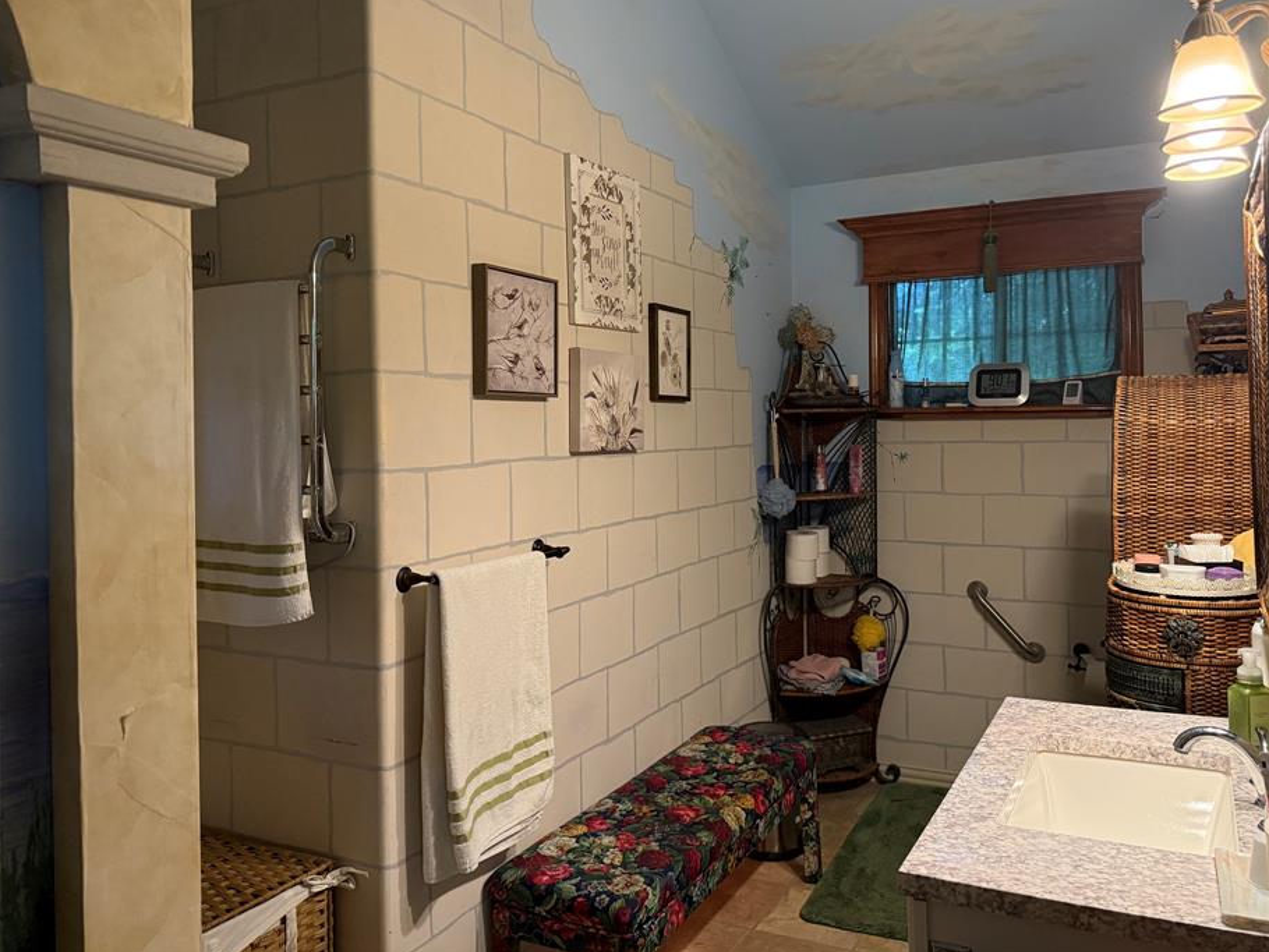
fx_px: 990
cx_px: 690
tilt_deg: -0.7
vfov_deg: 51.3
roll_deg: +0.9
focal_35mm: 27
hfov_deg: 65.2
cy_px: 422
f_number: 1.78
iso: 500
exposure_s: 1/60
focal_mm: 6.76
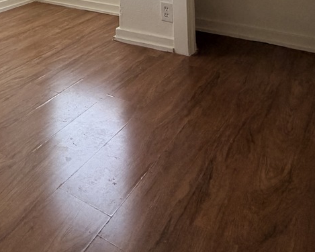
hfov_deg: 40.1
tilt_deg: +0.7
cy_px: -95
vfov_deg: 27.9
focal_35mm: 42
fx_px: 391
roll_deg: +2.8
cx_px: 24
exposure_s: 1/121
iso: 100
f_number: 2.2
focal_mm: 2.22
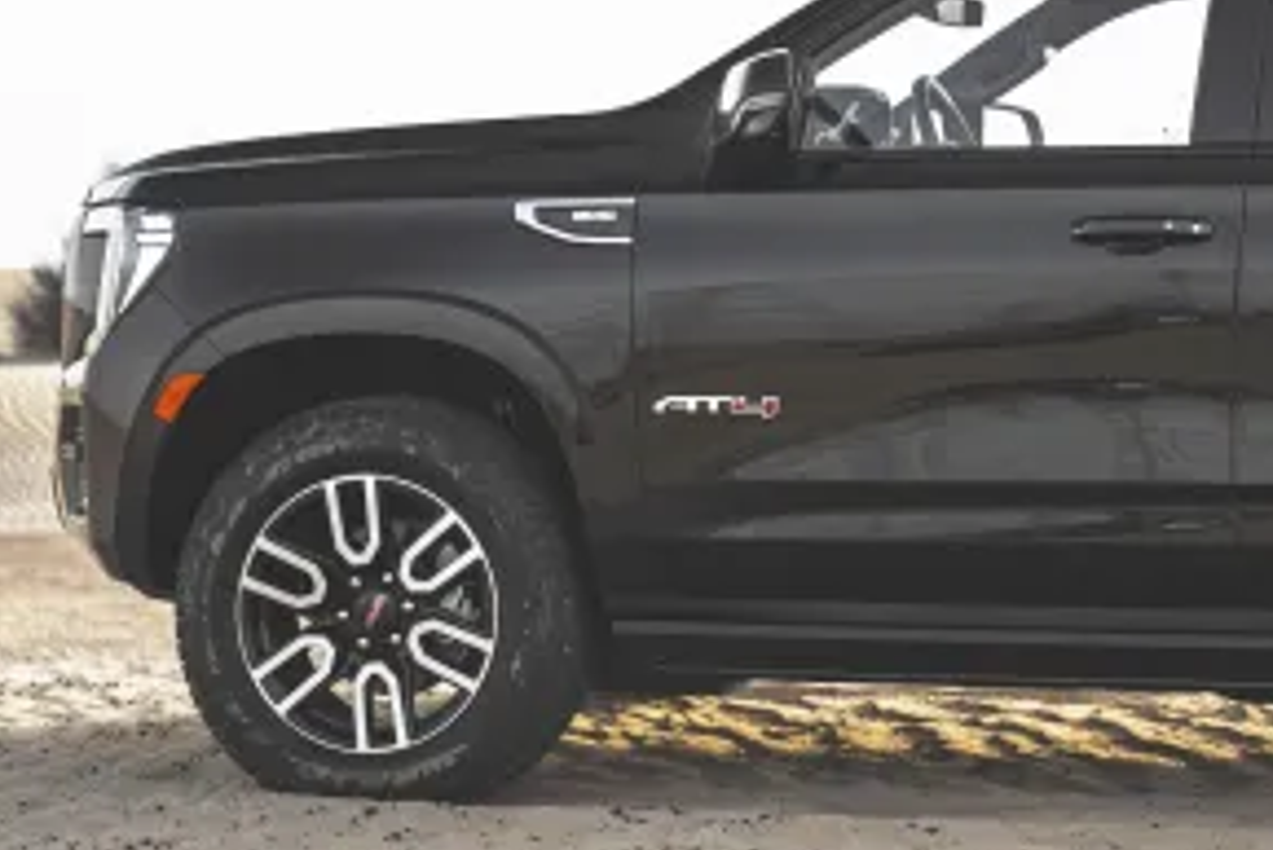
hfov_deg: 20.3
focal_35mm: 97
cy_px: -70
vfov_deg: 13.8
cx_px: 1282
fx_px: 3432
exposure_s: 1/125
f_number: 1.8
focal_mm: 35
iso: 800
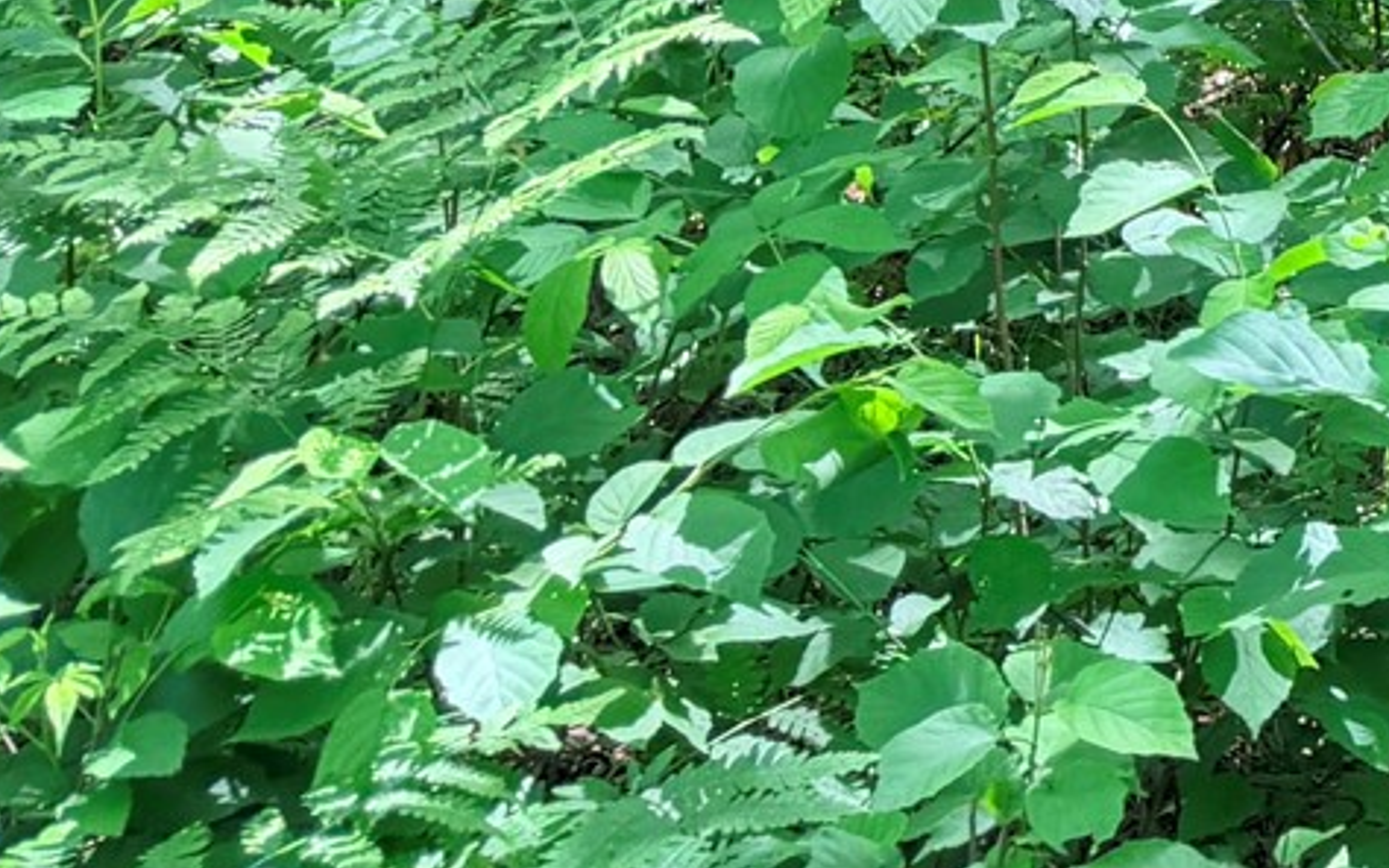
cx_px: 2535
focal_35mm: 110
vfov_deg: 10.5
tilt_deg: +5.5
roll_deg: +2.7
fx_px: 4163
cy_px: -1088
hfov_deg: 15.9
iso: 80
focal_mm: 6.76
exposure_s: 1/195
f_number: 1.78
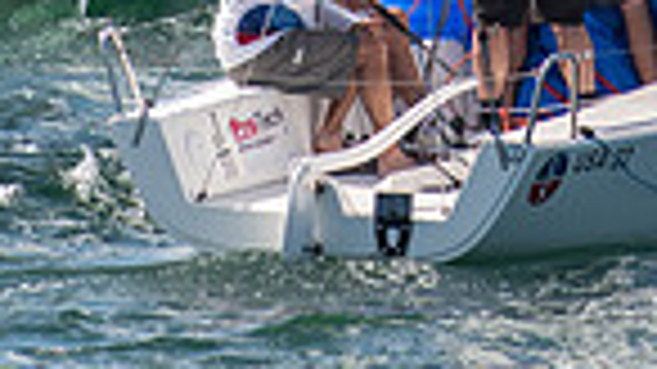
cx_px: 486
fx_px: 14106
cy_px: -484
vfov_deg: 1.5
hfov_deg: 2.7
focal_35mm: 810
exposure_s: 1/1000
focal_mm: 130
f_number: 6.3
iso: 200
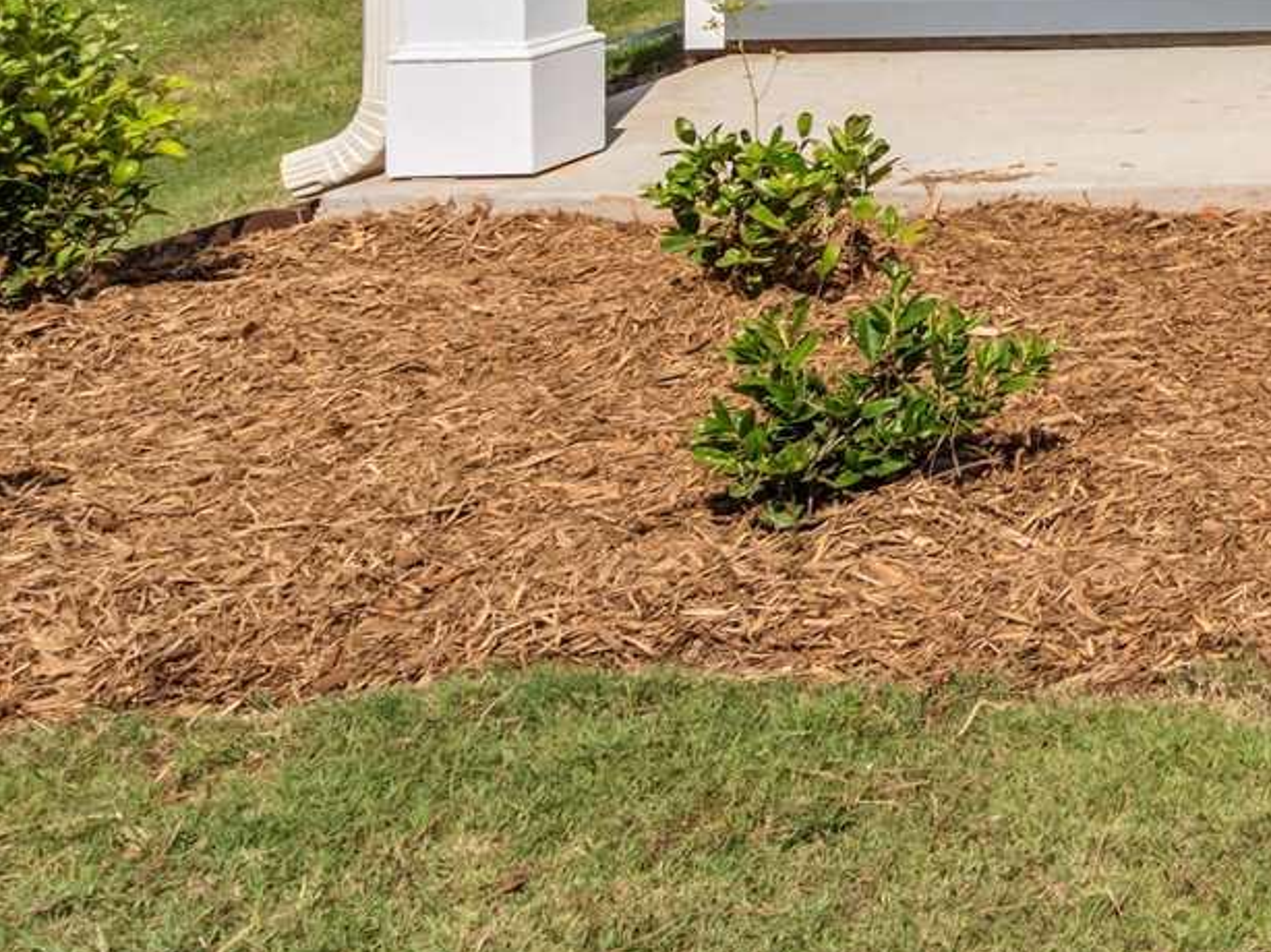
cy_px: -410
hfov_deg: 18.1
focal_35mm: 77
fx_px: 2826
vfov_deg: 17.5
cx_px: 2482
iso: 160
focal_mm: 16
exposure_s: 1/640
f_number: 9
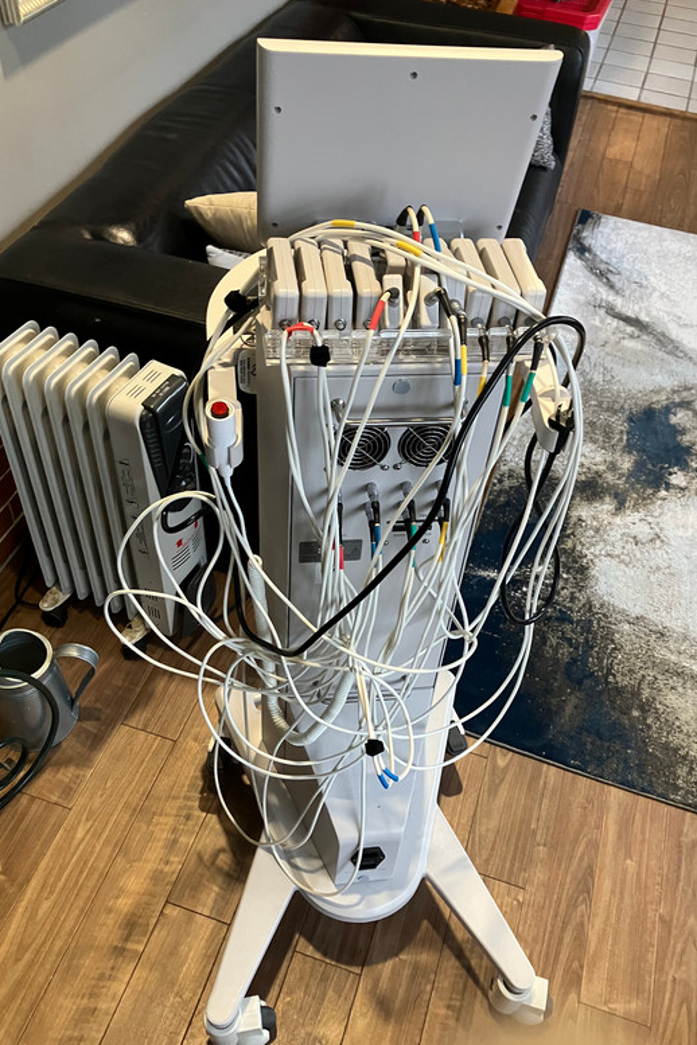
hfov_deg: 43.6
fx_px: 871
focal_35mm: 30
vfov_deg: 61.9
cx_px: 348
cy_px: 531
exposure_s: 1/60
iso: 200
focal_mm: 3.99
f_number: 1.8
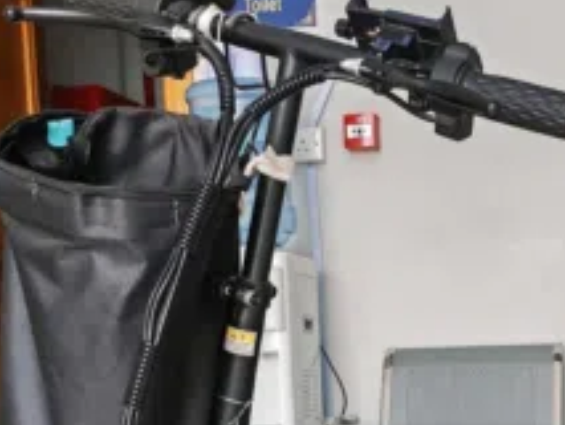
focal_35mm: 81
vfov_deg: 17.3
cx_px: 446
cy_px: 526
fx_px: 1323
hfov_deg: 23.8
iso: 200
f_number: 1.9
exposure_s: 1/100
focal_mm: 6.12
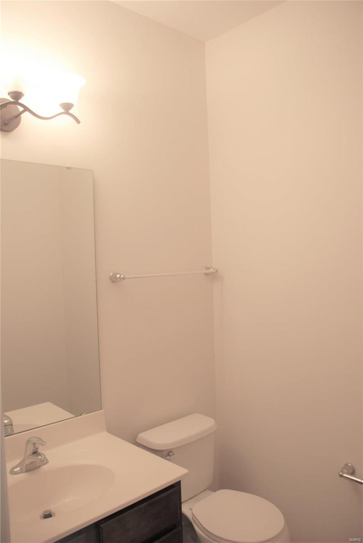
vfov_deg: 61.9
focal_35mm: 30
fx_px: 453
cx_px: 182
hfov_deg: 43.7
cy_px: 272
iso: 200
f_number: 4
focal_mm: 20
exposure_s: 1/60
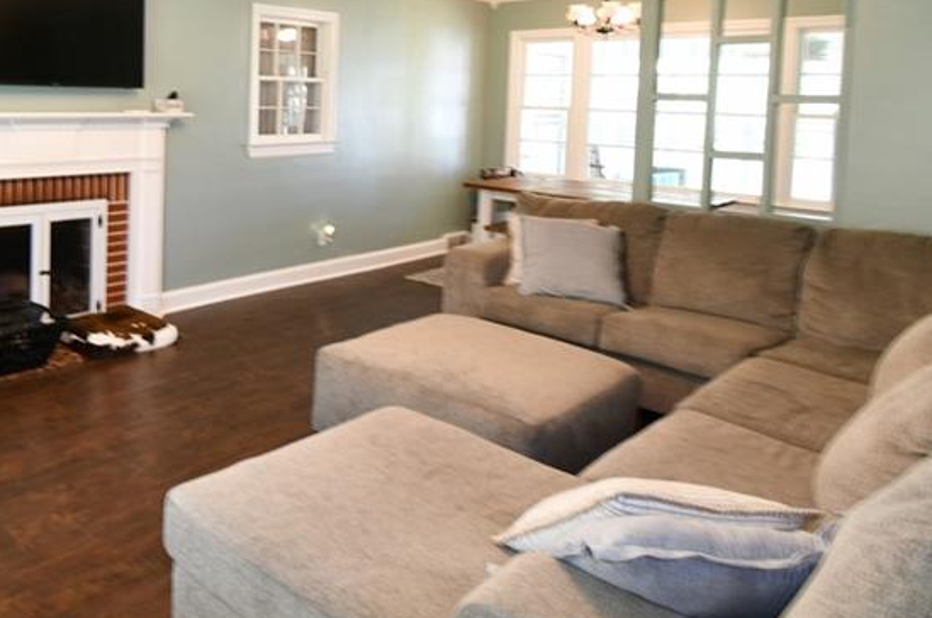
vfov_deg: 44.2
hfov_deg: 59.2
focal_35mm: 28
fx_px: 724
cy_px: 131
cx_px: 158
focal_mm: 10
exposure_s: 1/4
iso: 250
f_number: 6.3
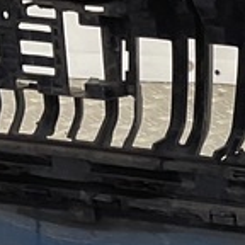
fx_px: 1441
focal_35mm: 180
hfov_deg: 8.5
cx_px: 670
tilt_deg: -33.1
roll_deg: -2.2
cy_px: 413
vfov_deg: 9.3
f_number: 1.8
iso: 40
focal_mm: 3
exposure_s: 1/120
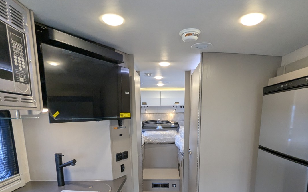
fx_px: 185
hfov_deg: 79.6
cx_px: 161
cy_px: 147
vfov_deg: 52.4
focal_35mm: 22
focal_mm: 2.35
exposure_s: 1/123
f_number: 2.2
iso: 197
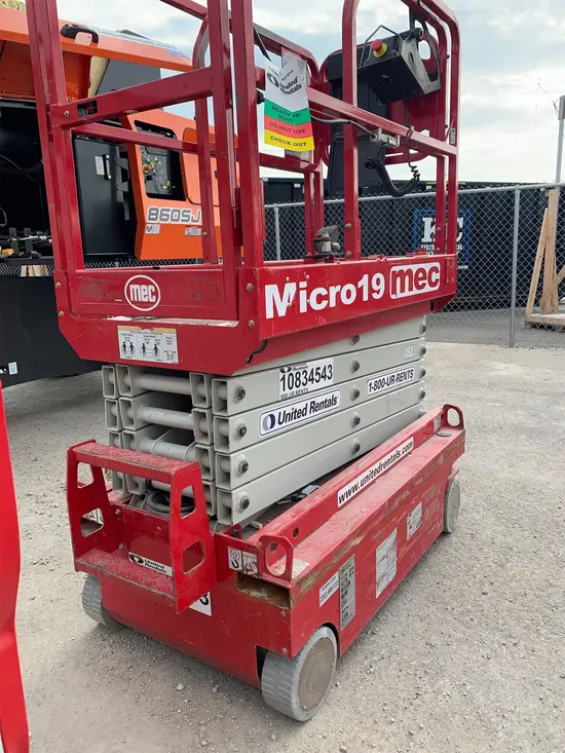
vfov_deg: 67.3
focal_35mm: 26
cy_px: 376
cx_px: 282
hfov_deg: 53.1
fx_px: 566
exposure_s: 1/620
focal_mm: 4.25
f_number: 1.8
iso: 25
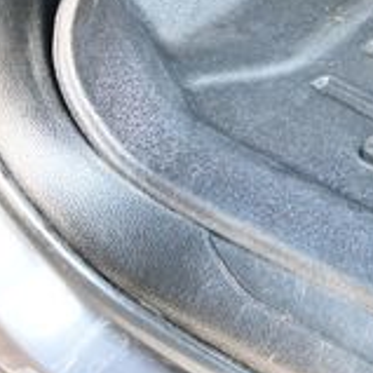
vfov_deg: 15.1
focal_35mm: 113
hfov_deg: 14.4
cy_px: -2
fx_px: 1378
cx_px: 554
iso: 1400
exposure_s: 1/40
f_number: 4
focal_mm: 22
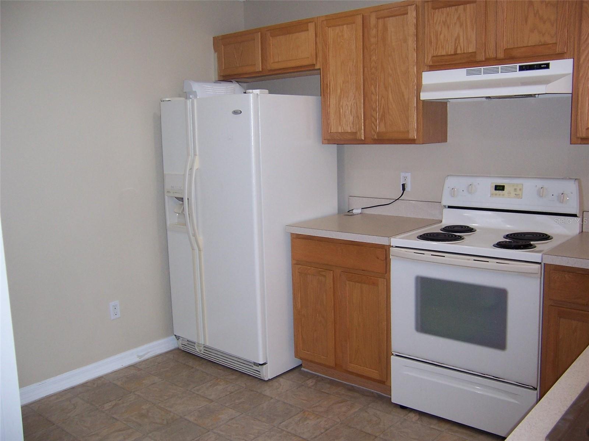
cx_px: 294
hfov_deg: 55.4
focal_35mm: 33
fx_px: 562
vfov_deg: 42.9
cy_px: 220
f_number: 2.8
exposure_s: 1/60
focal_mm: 5.5
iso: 140
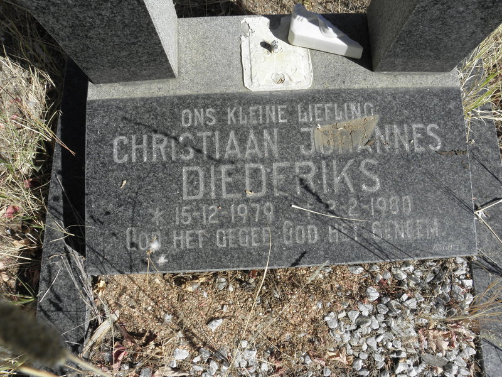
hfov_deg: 67.3
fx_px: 377
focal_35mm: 26
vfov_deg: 53.1
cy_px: 188
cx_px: 251
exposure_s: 1/320
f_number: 5.6
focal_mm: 4.6
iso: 64
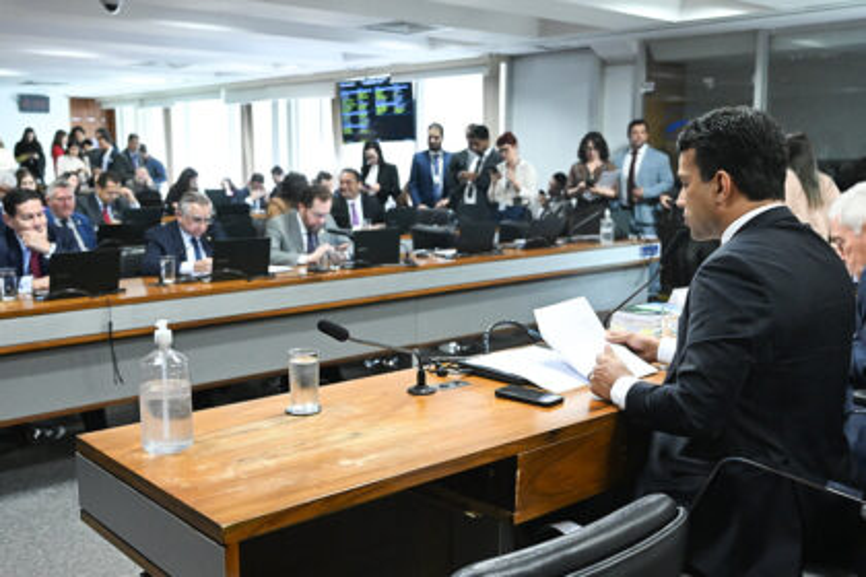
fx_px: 866
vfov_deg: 36.9
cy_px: 288
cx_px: 433
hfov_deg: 53.1
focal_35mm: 36
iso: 4000
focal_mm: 24
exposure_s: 1/200
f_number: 3.5
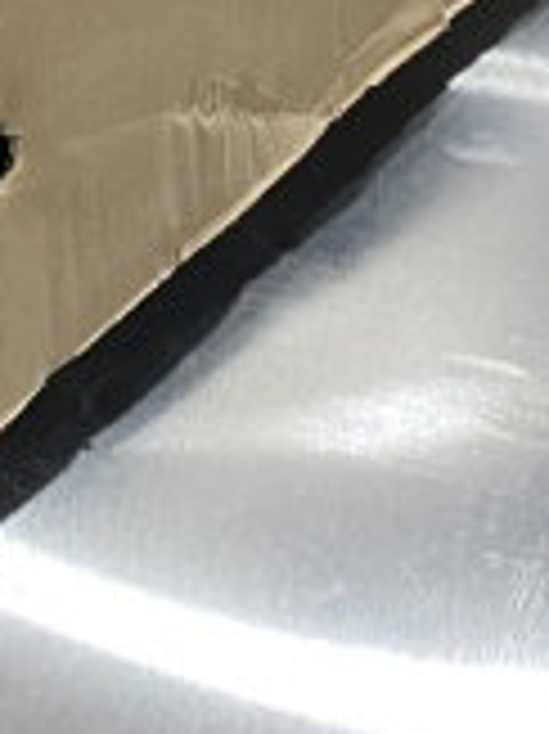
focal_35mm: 130
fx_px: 2753
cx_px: -315
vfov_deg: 14.0
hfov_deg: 10.9
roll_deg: -2.0
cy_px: -448
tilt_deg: -20.3
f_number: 1.8
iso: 200
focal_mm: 4.25
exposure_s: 1/60
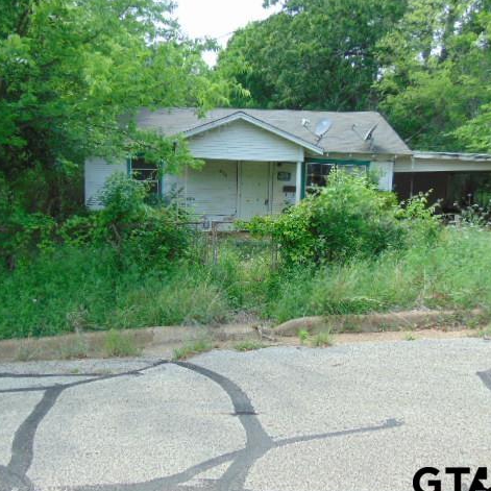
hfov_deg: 54.0
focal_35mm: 30
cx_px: 245
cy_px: 248
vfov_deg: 54.0
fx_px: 481
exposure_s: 1/500
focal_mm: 4.5
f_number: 3
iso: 80
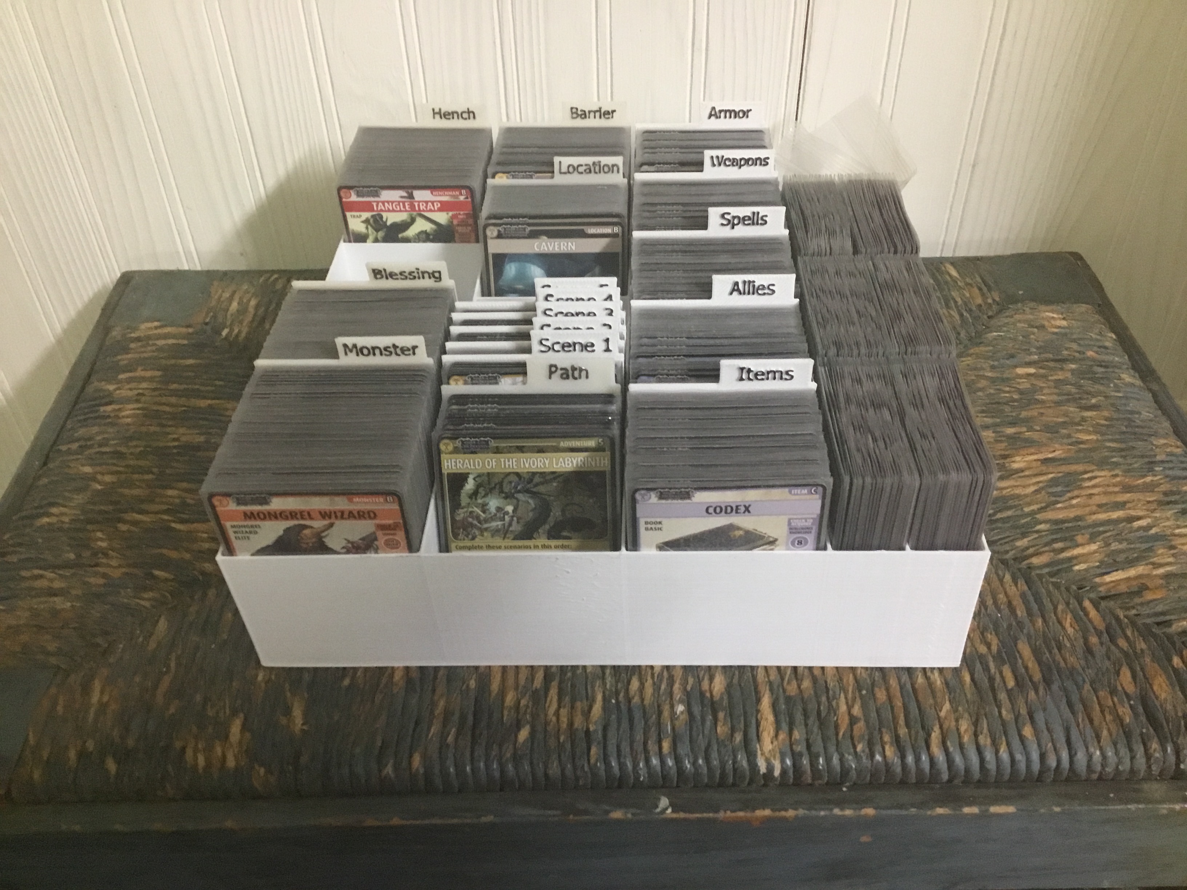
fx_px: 1063
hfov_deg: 58.4
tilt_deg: -40.5
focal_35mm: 31
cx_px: 594
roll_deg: +1.6
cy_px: 445
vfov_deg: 45.4
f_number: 2.4
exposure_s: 1/24
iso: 250
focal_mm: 3.3
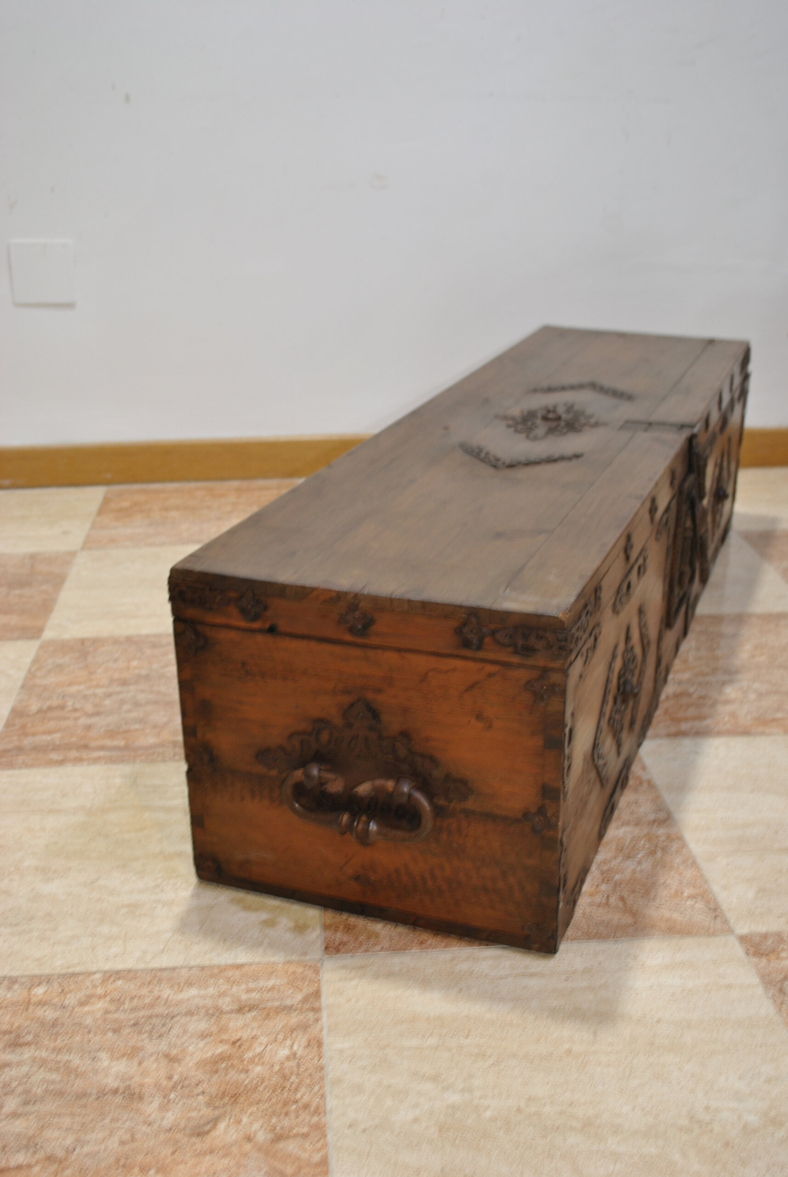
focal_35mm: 39
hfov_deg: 34.3
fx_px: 1277
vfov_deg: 49.5
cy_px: 588
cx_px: 394
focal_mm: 26
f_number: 4.2
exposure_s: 1/4
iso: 200
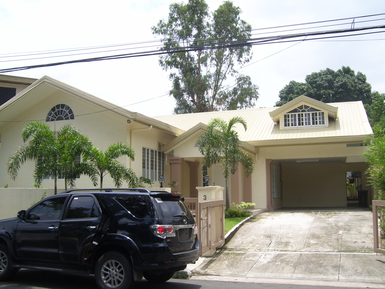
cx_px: 192
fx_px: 400
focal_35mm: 36
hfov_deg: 51.4
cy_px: 144
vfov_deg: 39.7
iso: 80
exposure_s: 1/500
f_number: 4.8
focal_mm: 6
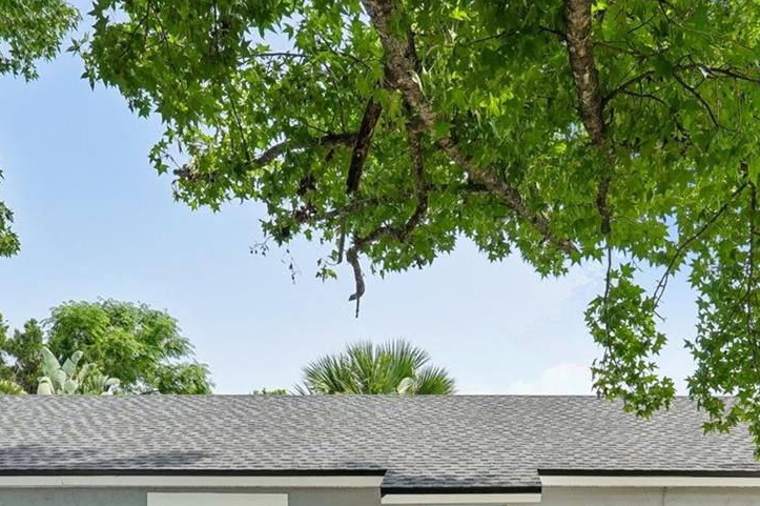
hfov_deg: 59.7
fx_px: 654
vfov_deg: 35.9
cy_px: 558
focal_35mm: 31
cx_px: 467
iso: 400
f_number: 8
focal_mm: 14
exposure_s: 1/400
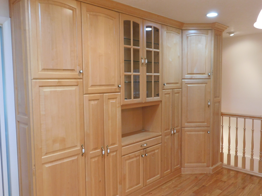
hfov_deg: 60.0
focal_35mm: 30
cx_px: 131
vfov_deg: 46.8
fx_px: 227
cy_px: 98
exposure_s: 1/30
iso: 280
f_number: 3.2
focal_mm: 5.3
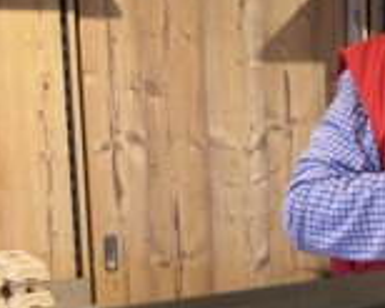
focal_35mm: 66
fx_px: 752
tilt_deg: -8.2
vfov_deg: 23.1
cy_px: 190
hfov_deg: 27.4
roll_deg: +0.8
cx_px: 365
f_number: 1.8
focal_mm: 4.25
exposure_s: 1/50
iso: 250
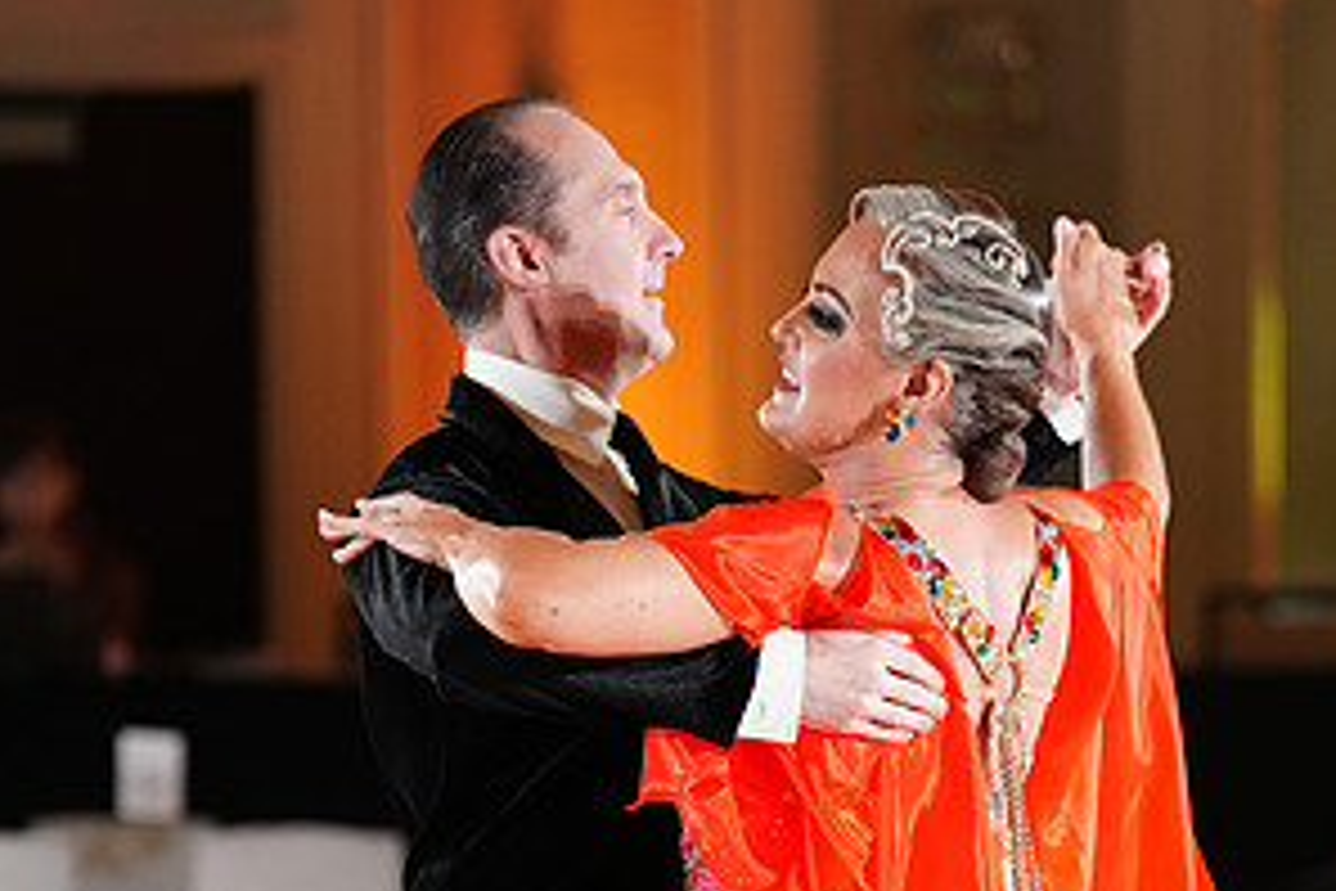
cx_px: 744
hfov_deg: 8.5
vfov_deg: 5.6
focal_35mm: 242
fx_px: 8980
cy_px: 1148
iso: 3200
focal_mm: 124
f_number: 2.8
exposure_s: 1/400
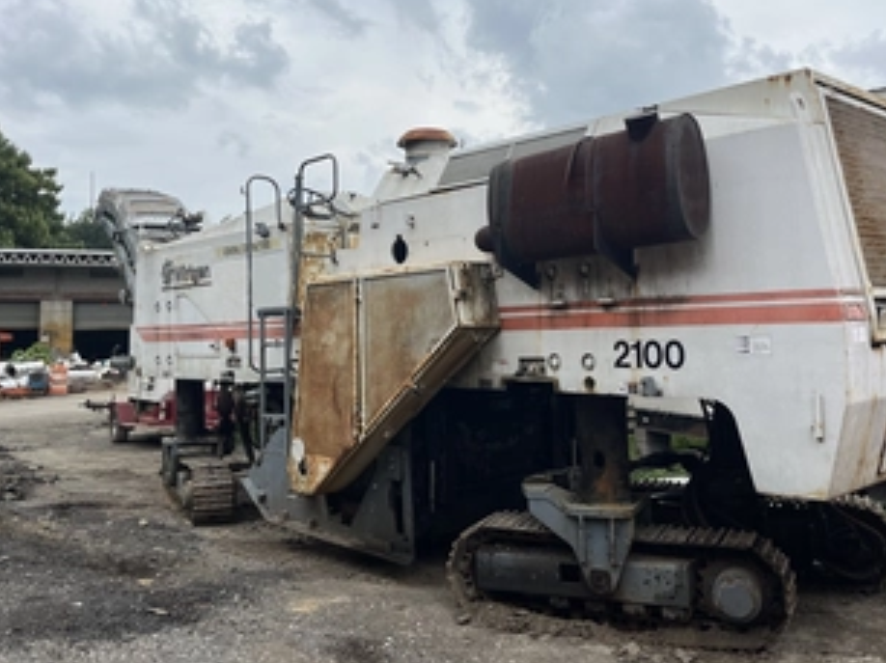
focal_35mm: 34
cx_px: 478
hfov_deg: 53.9
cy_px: 266
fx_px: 870
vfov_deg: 41.6
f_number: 1.6
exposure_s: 1/4149
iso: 50
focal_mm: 5.1
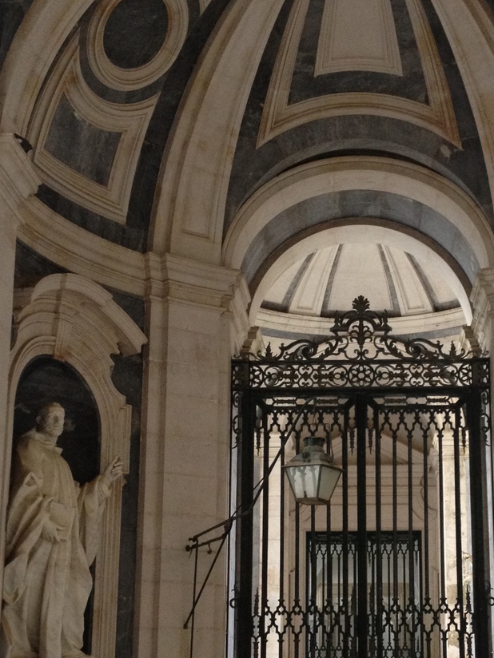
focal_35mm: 68
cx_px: 372
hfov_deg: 21.4
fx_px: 1294
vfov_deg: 28.4
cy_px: 420
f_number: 2.4
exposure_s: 1/20
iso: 160
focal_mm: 4.28
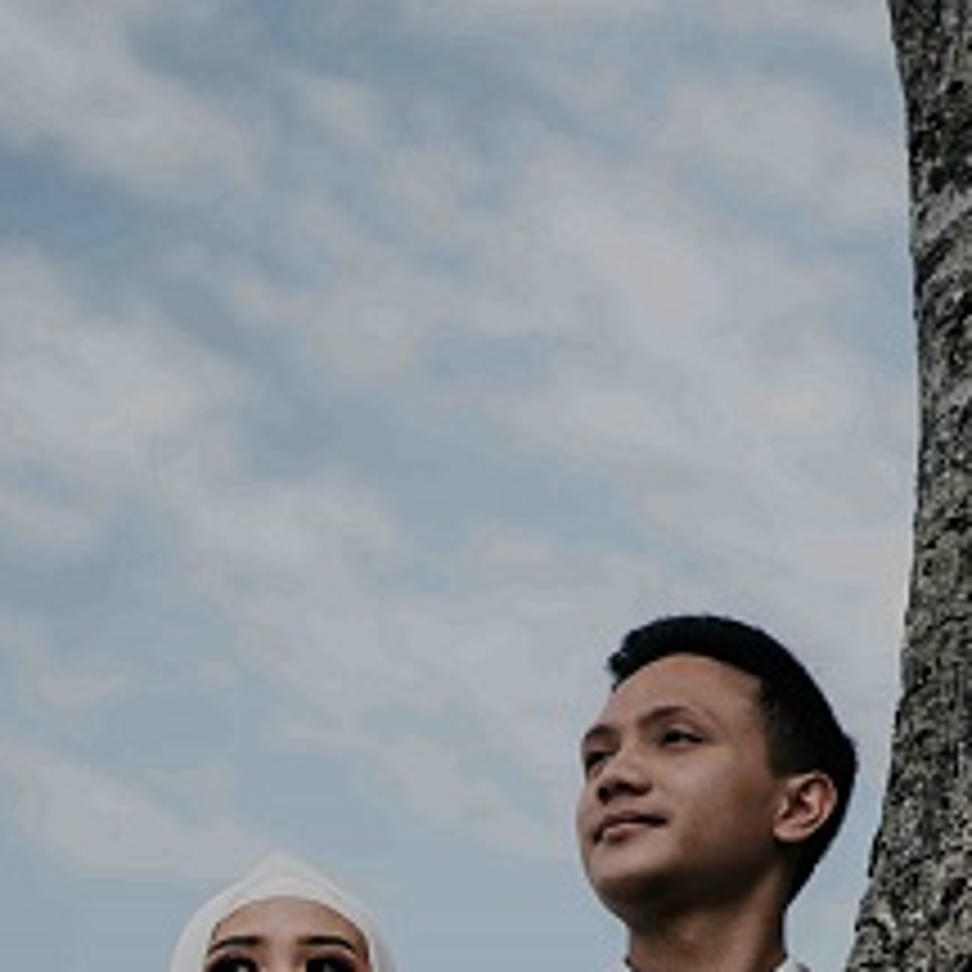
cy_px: 986
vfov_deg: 17.2
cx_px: 1206
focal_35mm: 99
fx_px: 3145
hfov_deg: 16.7
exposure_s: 1/4000
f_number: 1.4
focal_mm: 35
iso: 80
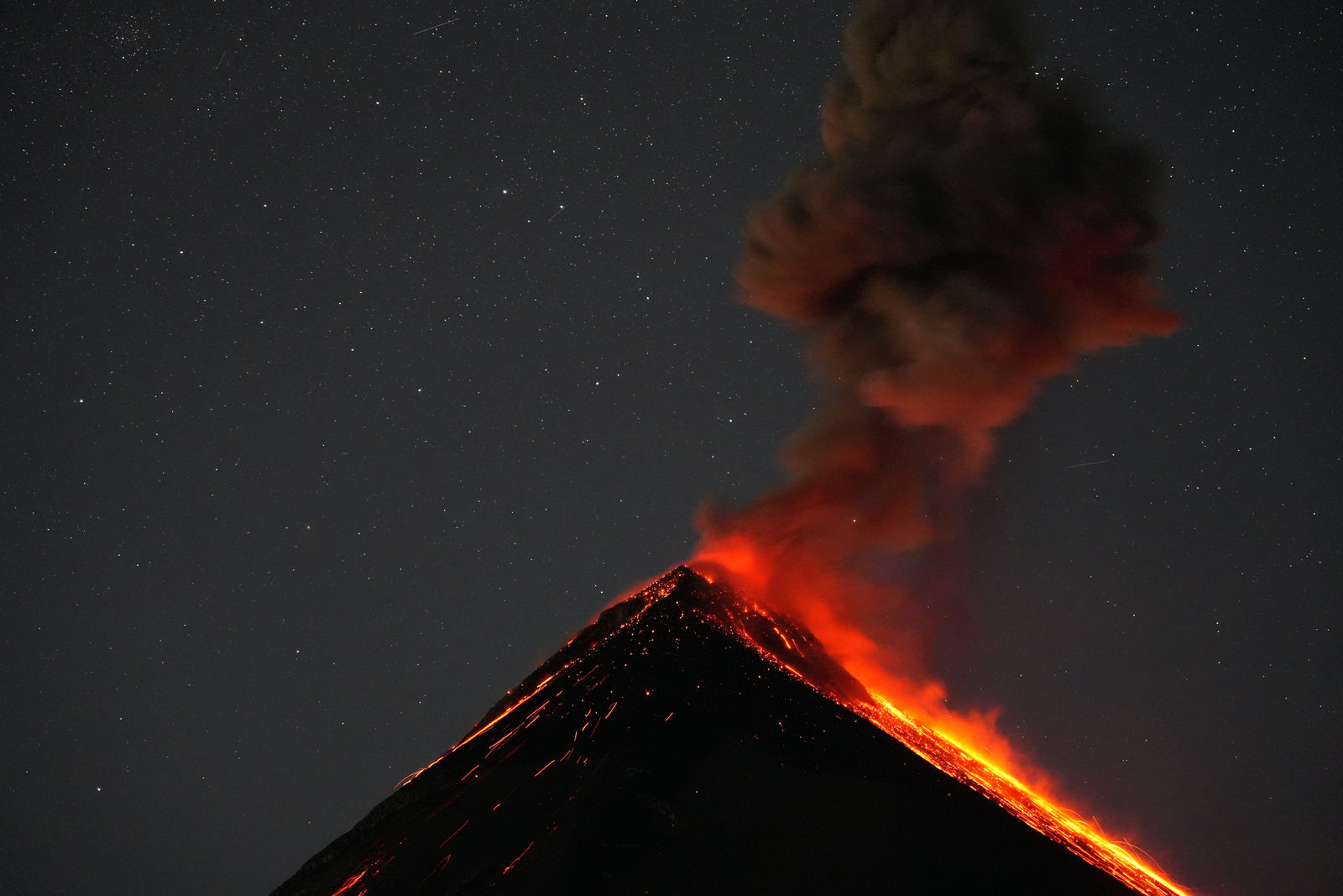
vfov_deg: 13.0
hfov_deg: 19.5
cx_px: 672
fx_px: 3917
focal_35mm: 105
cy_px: 448
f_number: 4
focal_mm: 105
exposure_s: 3.2
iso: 12800
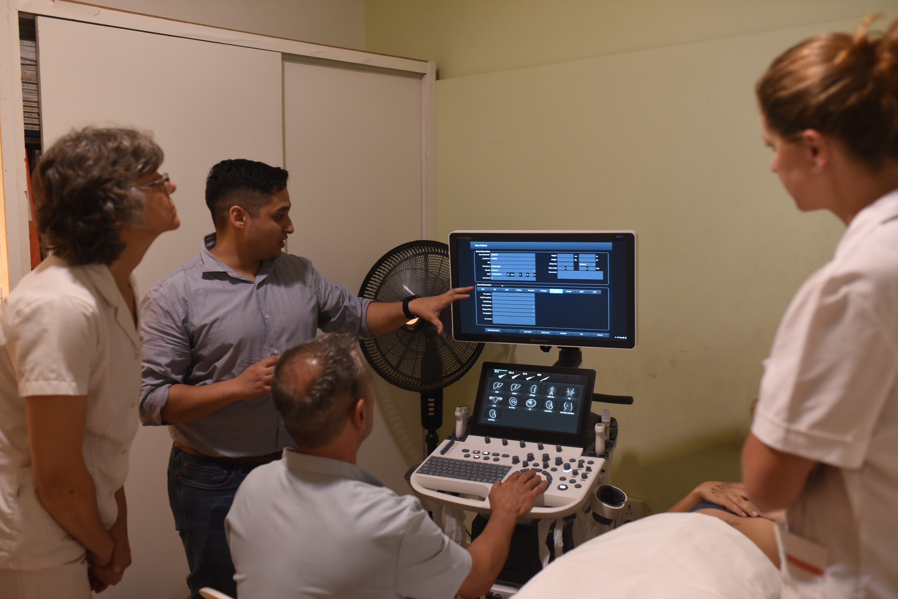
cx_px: 449
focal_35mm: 35
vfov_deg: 37.9
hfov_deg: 54.4
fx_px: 873
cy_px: 300
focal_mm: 35
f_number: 2.8
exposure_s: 1/60
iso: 1600
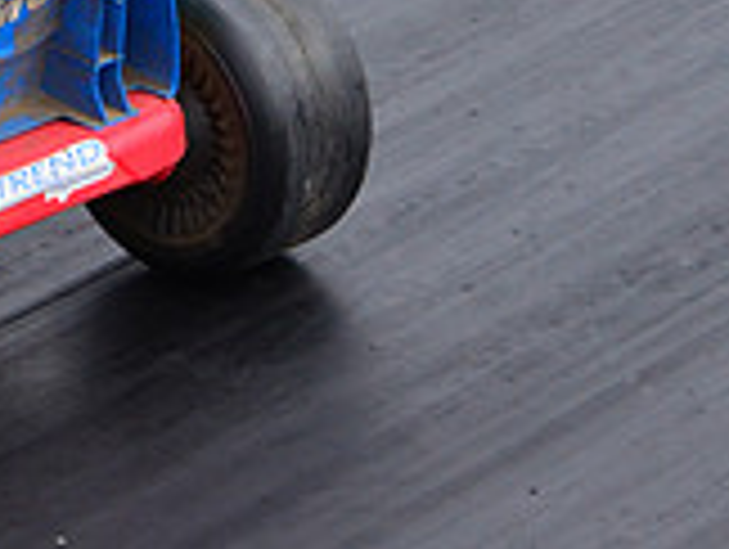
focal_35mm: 283
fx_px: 5963
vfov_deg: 5.2
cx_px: -414
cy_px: -234
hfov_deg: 6.9
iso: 1000
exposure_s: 1/400
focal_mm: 55
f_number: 10
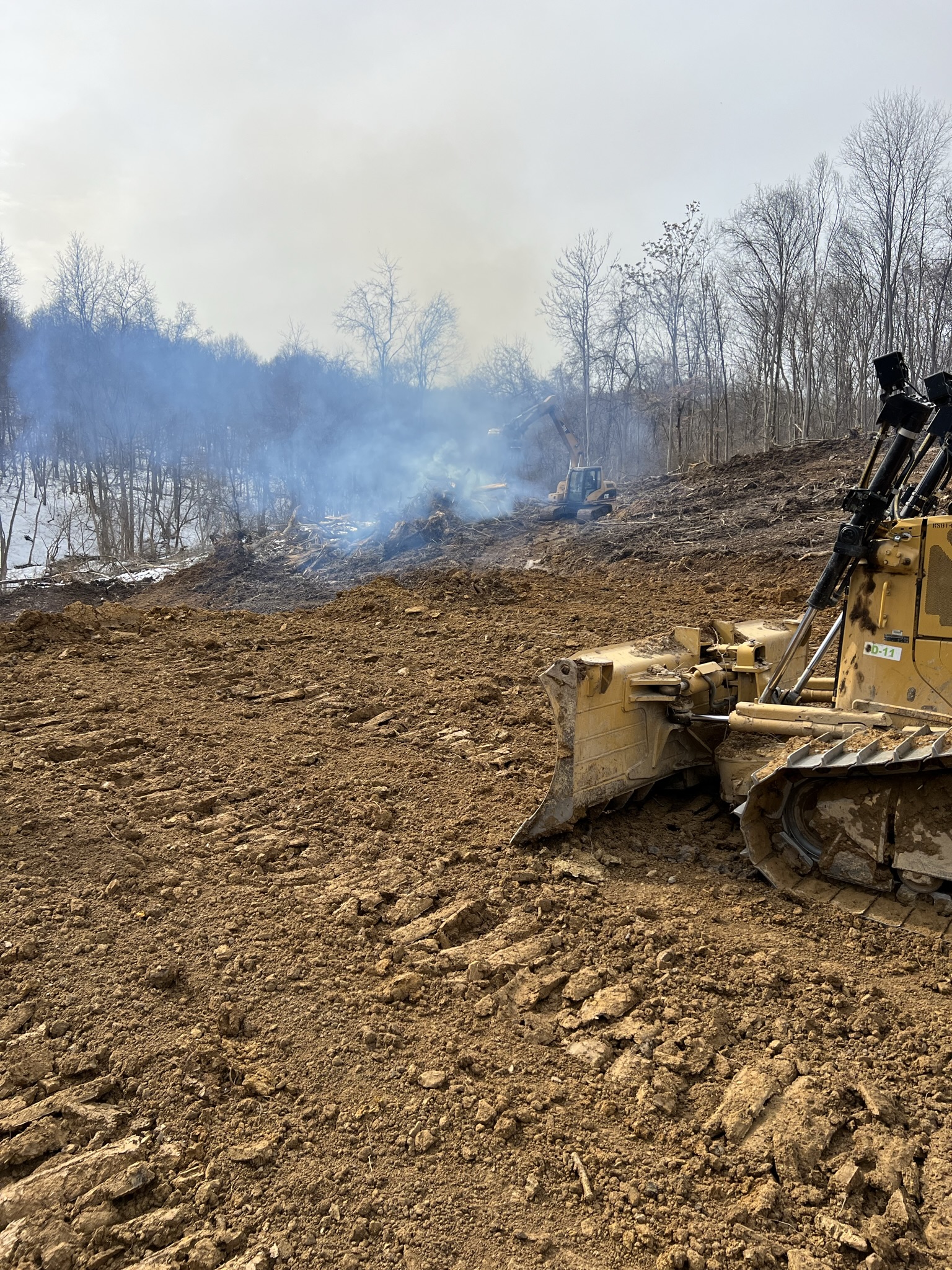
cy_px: 635
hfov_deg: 53.1
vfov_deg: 67.3
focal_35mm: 26
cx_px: 476
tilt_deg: -14.9
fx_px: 953
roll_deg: -1.3
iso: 50
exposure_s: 1/4444
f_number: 1.5
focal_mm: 5.7
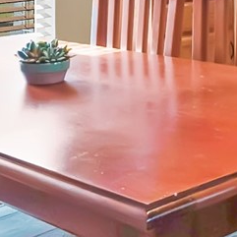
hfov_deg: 18.2
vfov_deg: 17.7
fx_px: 713
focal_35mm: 92
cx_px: 263
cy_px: -74
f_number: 9
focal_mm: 12
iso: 640
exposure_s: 1/13
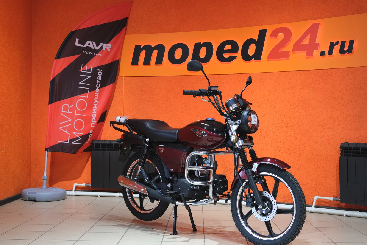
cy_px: 122
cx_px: 184
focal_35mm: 46
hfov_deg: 42.7
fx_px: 469
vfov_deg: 29.2
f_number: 4
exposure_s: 1/100
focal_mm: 30.8
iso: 1600
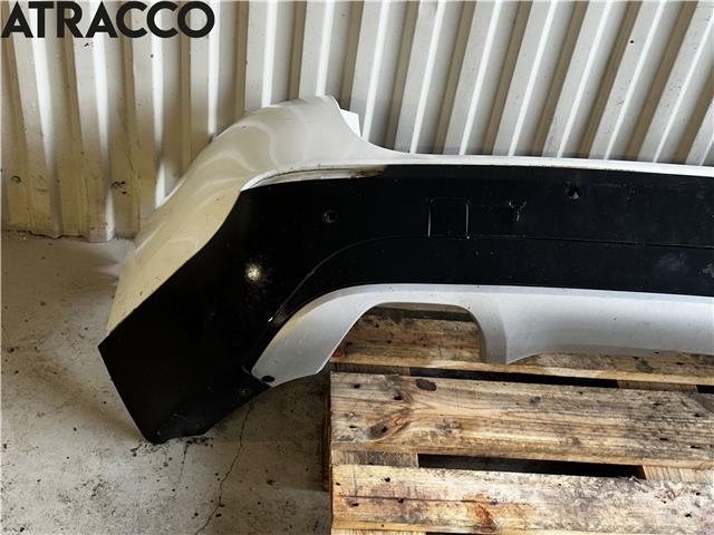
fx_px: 990
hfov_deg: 39.7
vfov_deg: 30.3
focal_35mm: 48
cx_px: 357
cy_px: 268
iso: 40
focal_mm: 6.86
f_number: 1.78
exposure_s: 1/25
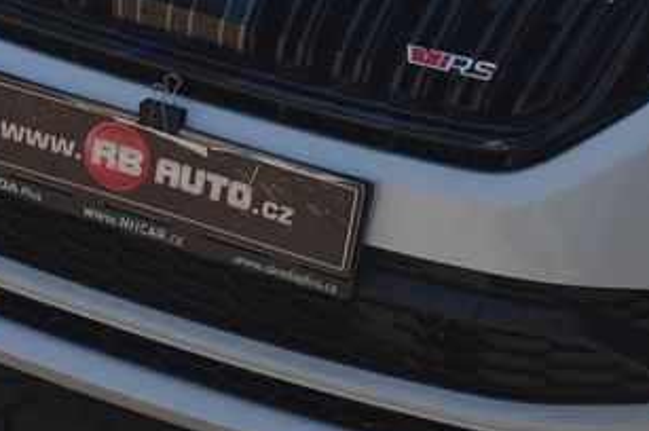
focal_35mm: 127
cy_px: -6
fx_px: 2287
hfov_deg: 16.1
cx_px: 444
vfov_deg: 10.7
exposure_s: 1/400
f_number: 10
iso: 500
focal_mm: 38
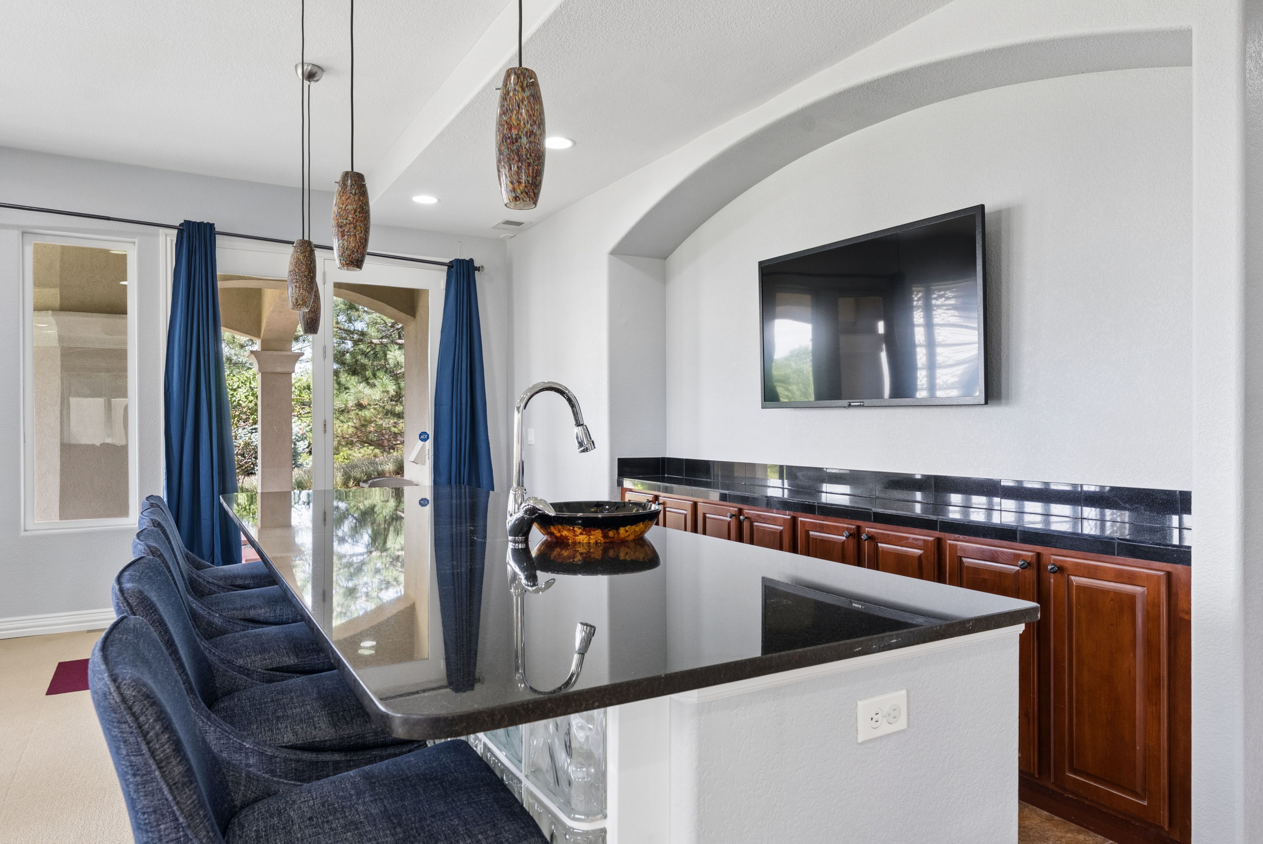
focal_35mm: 22
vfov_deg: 57.3
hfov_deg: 78.6
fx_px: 772
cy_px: 422
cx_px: 632
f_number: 8
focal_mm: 22
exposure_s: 1/60
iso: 800
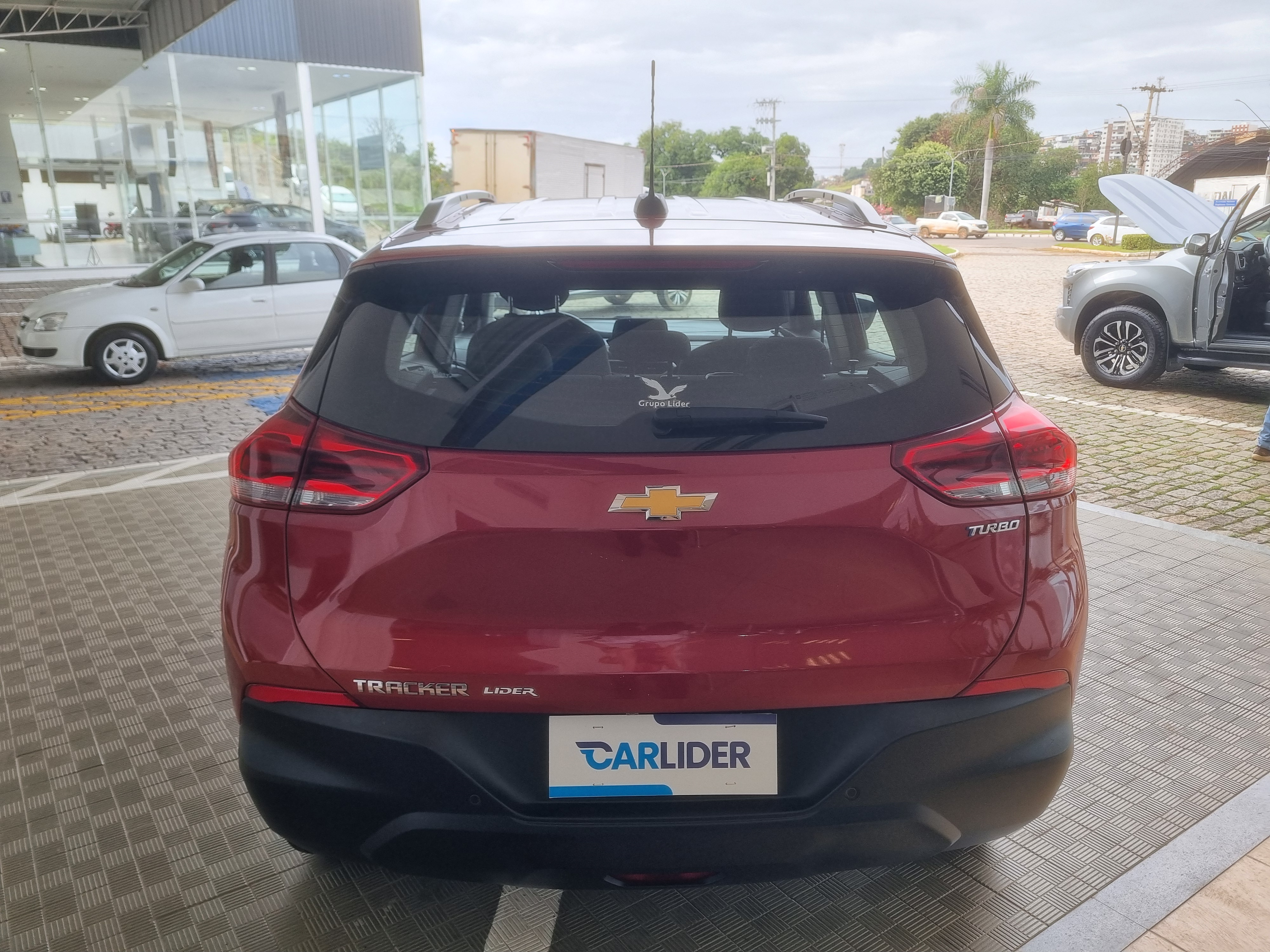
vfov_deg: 53.1
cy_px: 476
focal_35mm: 26
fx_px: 954
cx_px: 635
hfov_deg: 67.3
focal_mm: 5.4
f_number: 1.8
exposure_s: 1/381
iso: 50
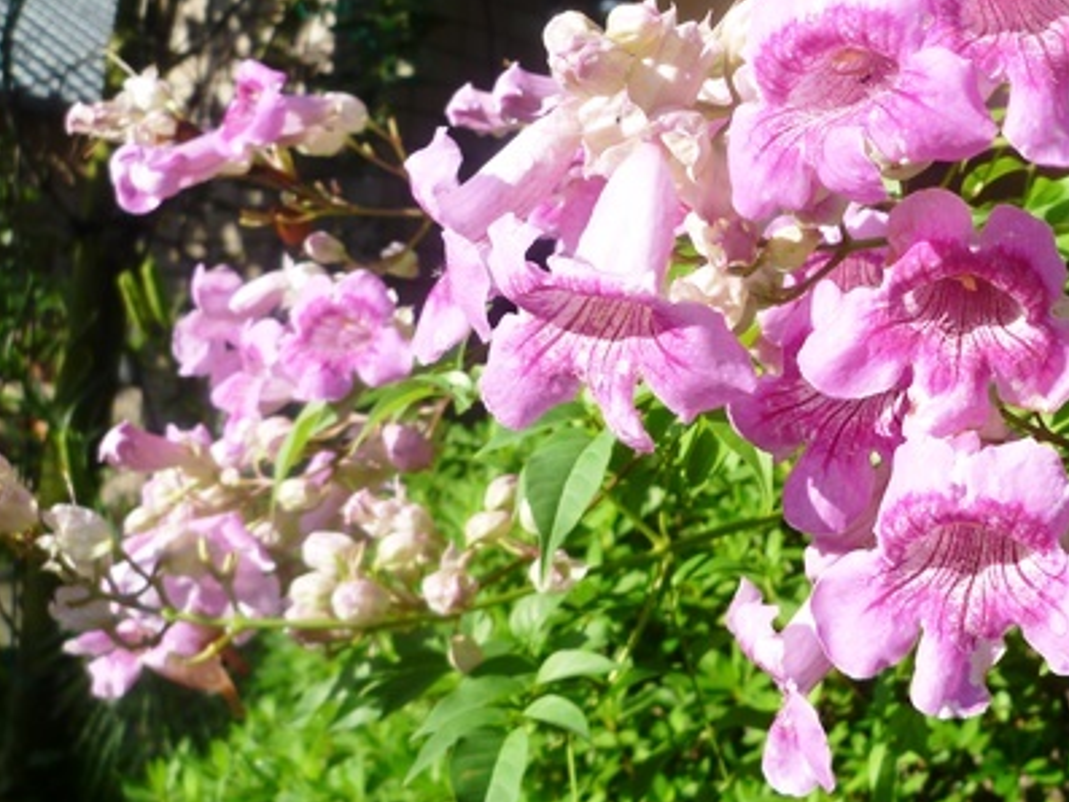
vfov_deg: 29.0
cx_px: 746
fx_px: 1545
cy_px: 312
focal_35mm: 50
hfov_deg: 37.6
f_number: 4
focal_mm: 5.5
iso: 80
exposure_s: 1/320
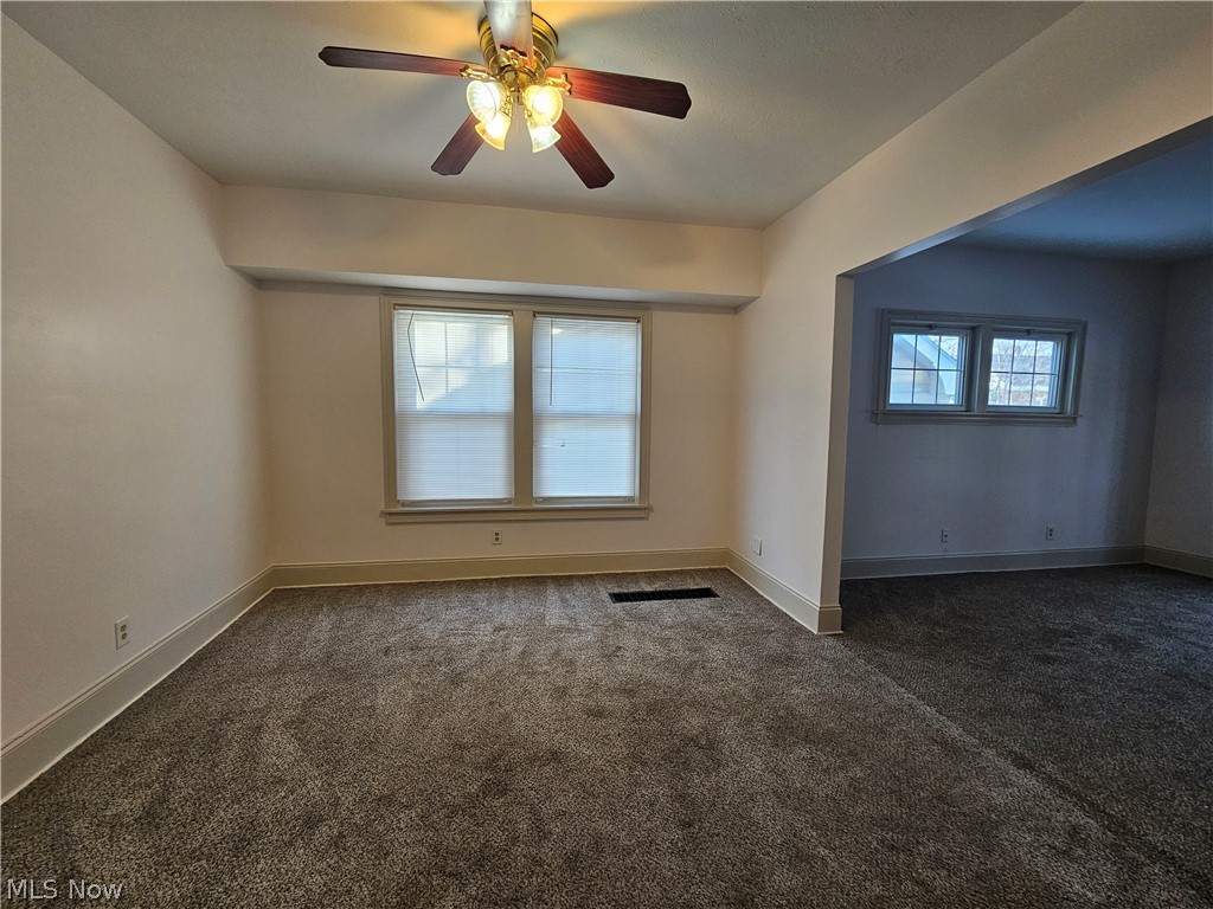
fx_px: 456
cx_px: 606
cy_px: 454
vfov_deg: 89.9
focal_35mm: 13
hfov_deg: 106.2
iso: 80
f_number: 2.2
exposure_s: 1/60
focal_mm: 2.2
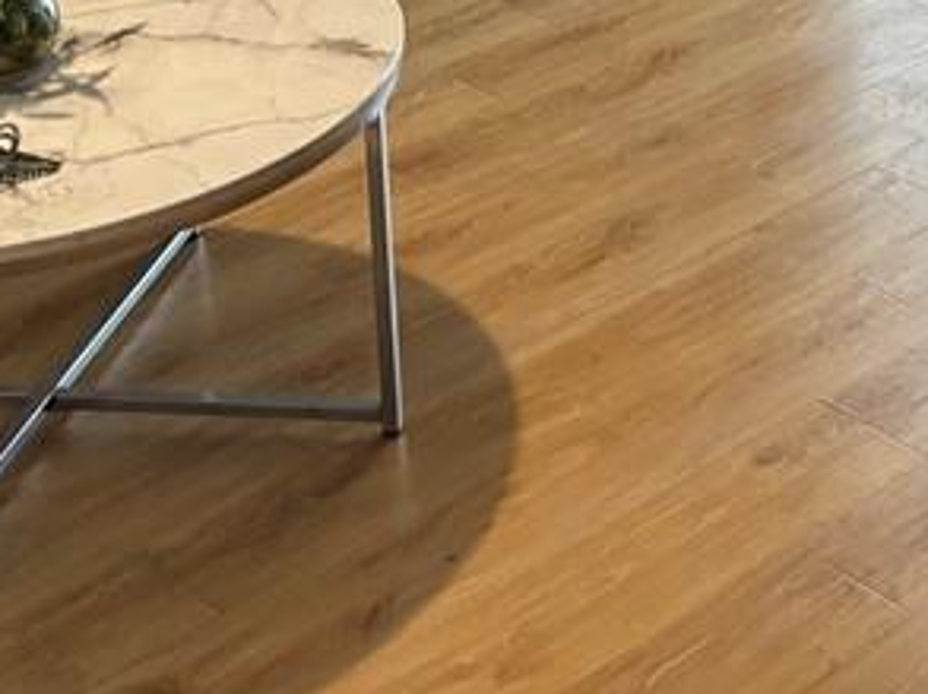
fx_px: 2437
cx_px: 1036
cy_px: -466
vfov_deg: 14.6
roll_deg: -1.5
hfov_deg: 20.5
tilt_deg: -10.9
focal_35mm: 91
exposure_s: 1/60
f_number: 1.6
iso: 320
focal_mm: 5.96
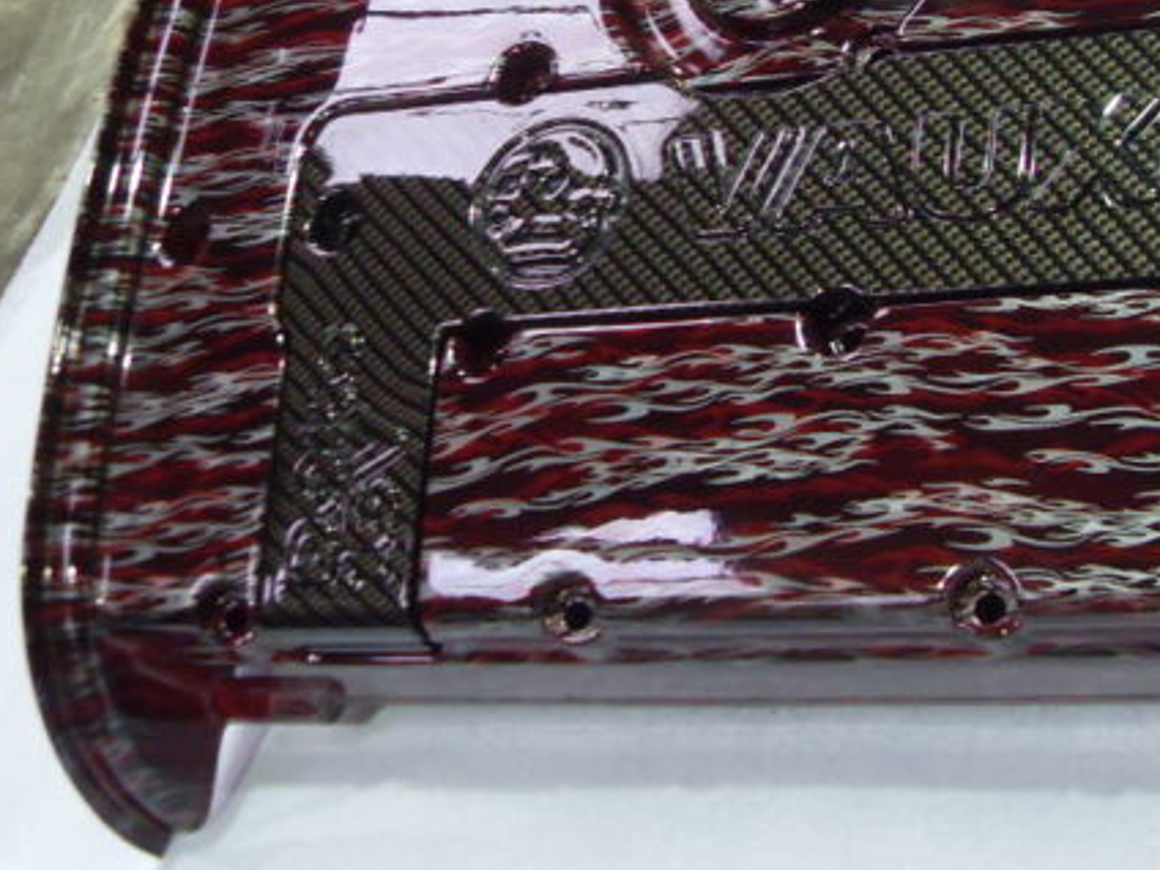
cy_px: 178
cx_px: 1059
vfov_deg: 22.0
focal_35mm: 66
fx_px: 2212
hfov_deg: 28.2
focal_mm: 6.3
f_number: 2.8
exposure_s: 1/20
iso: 200
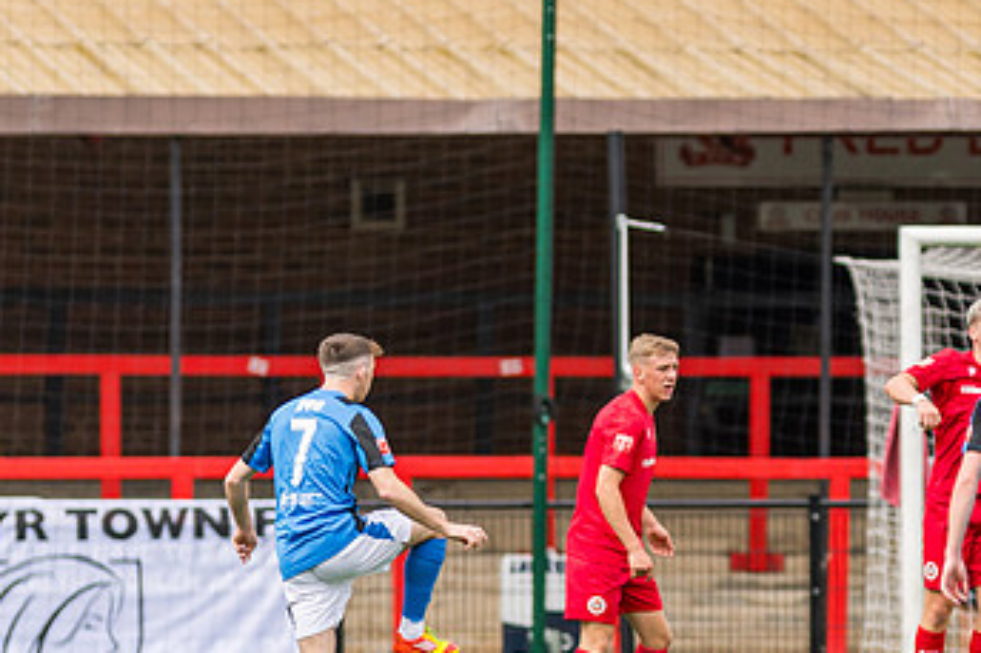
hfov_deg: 2.7
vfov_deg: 1.8
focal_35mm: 758
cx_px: 1099
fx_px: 20645
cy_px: 543
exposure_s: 1/4000
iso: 400
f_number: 2.8
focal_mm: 300
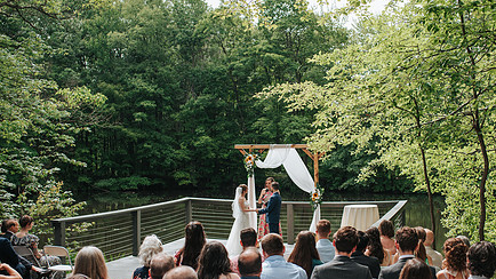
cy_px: 178
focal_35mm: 49
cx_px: 277
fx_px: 644
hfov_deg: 42.0
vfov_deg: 24.3
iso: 200
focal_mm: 35
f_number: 3.5
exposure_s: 1/800
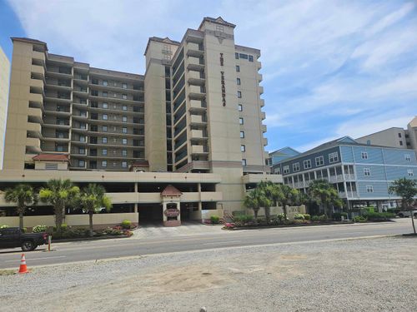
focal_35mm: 23
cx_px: 208
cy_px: 156
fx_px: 277
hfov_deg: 73.9
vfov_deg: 58.9
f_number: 1.8
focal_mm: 5.4
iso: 25
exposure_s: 1/3327
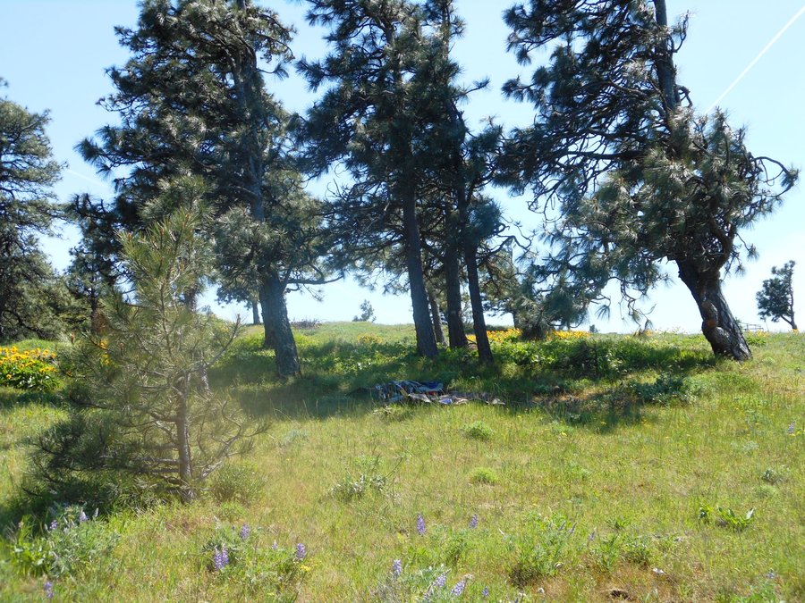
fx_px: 1000
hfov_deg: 43.9
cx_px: 402
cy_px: 302
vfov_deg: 33.6
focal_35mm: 43
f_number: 3.8
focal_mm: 7.7
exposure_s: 1/400
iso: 80
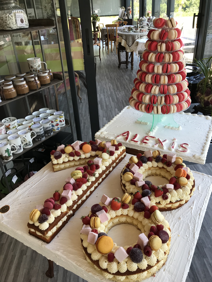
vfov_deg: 63.4
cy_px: 141
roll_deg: +4.0
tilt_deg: -29.2
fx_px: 229
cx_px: 106
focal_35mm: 28
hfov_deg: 49.7
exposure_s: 1/100
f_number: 1.8
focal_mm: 3.99
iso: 32
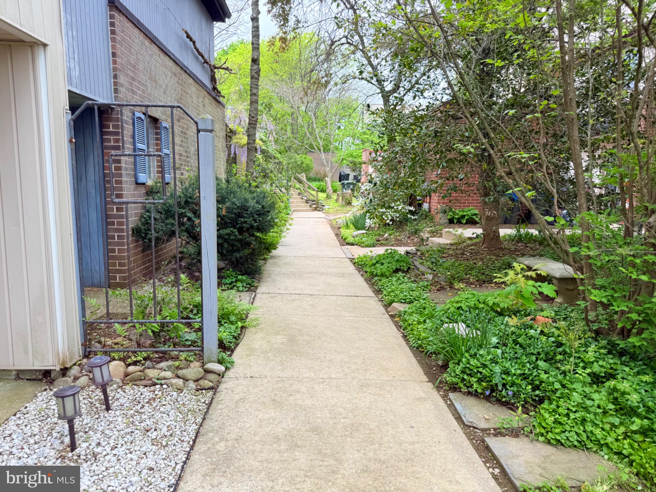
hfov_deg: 71.6
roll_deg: -0.6
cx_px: 328
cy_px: 246
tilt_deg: -7.7
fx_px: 455
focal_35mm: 24
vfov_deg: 56.8
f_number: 1.78
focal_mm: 6.76
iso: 80
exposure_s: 1/715
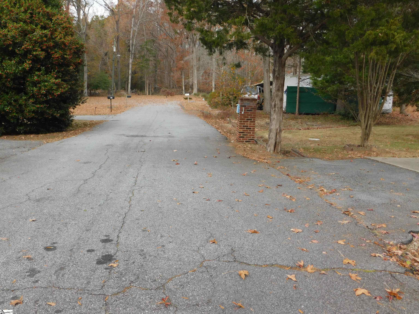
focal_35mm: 36
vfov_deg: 39.7
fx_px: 436
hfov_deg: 51.4
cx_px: 210
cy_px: 157
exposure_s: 1/320
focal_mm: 6.3
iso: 125
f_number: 3.5
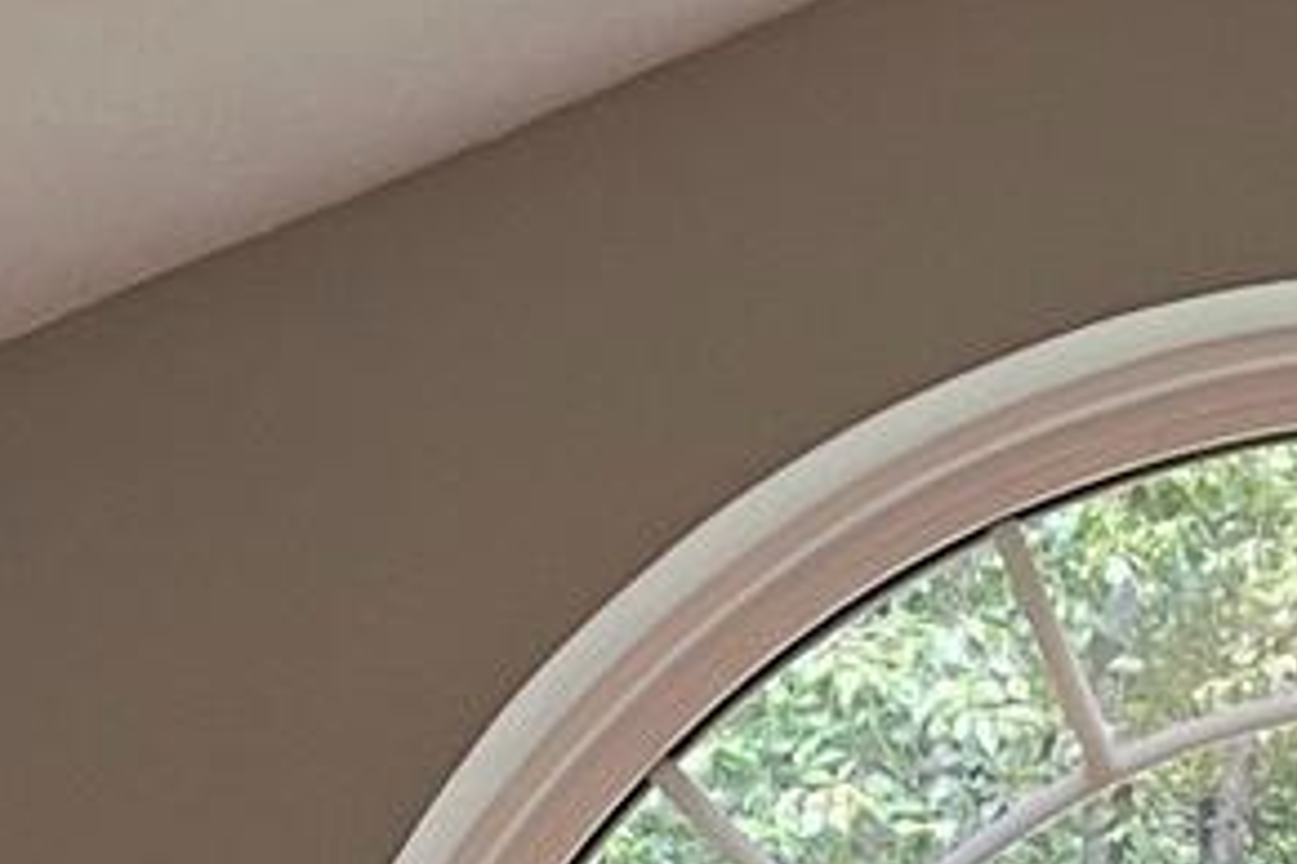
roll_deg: +1.2
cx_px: 1315
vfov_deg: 6.3
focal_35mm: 190
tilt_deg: -4.9
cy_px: 3118
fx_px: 6845
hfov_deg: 10.7
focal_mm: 5.1
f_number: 1.6
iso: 80
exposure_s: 1/60
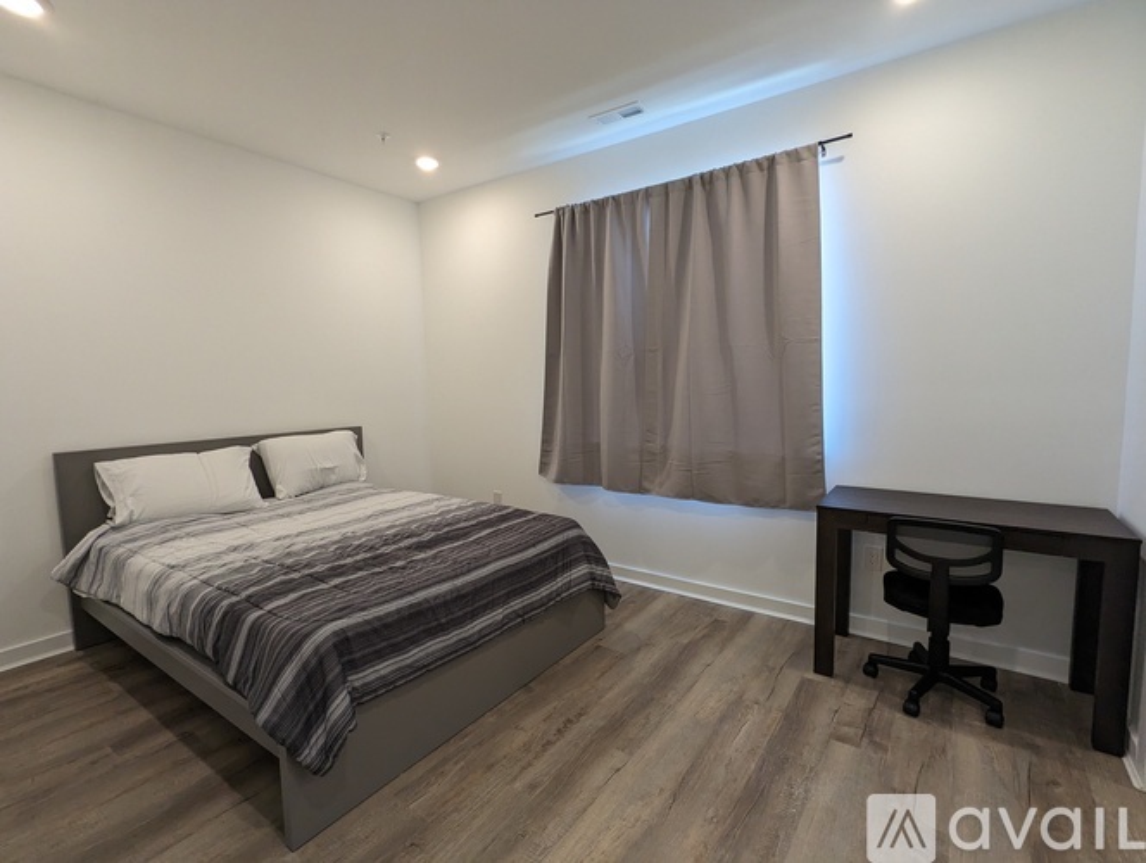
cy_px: 432
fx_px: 530
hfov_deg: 94.4
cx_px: 573
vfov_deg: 78.2
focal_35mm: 16
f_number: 2.2
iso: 237
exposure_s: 1/120
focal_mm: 2.35
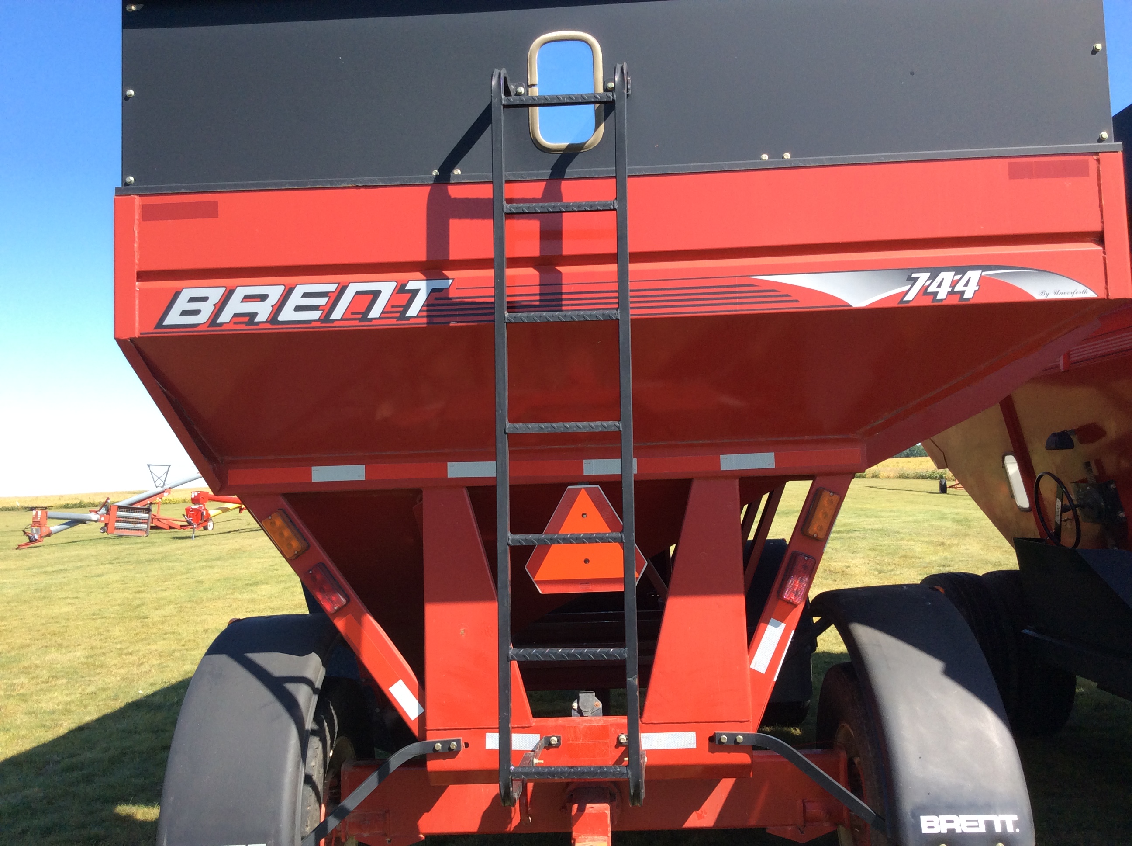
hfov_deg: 56.9
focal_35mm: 32
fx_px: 1045
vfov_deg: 44.1
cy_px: 423
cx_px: 566
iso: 32
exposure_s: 1/650
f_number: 2.4
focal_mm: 3.3
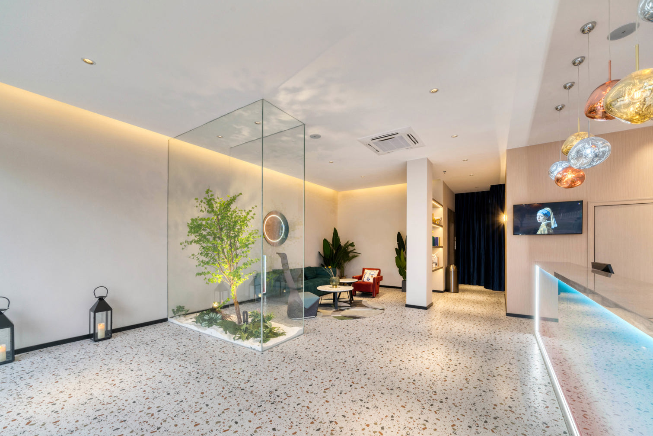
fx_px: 254
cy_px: 240
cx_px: 336
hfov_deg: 104.2
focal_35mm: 14
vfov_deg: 81.0
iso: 400
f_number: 11
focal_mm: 12
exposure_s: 1/8
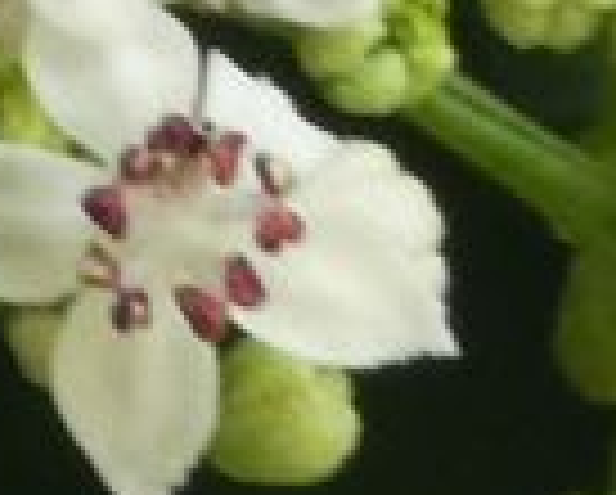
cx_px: -1099
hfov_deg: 3.1
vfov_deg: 2.5
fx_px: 11301
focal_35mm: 619
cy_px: -810
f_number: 4.9
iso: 200
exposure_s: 1/80
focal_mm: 18.3
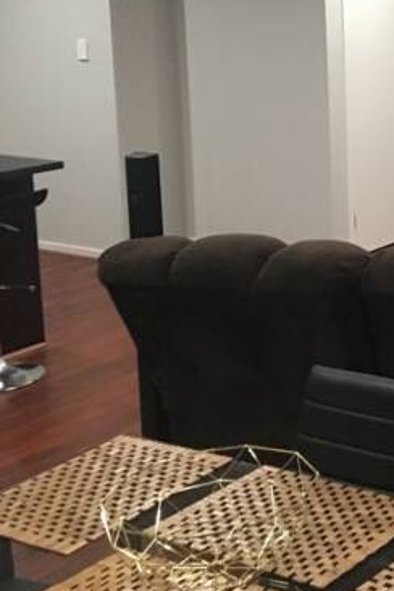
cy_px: 128
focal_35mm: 66
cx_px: 633
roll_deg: +0.1
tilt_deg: -6.9
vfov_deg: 29.9
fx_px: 1083
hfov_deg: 17.9
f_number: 2.2
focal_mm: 4.15
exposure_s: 1/10
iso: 80
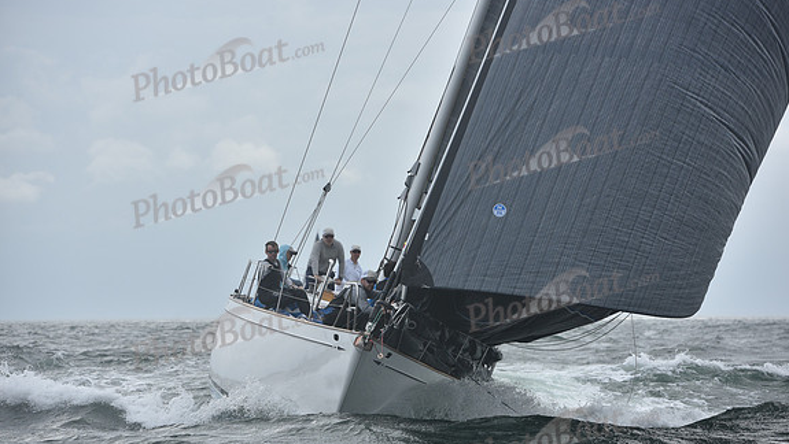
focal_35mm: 169
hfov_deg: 12.7
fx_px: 3537
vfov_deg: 7.2
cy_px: 245
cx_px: 397
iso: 200
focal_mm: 160
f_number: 5.6
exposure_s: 1/1250
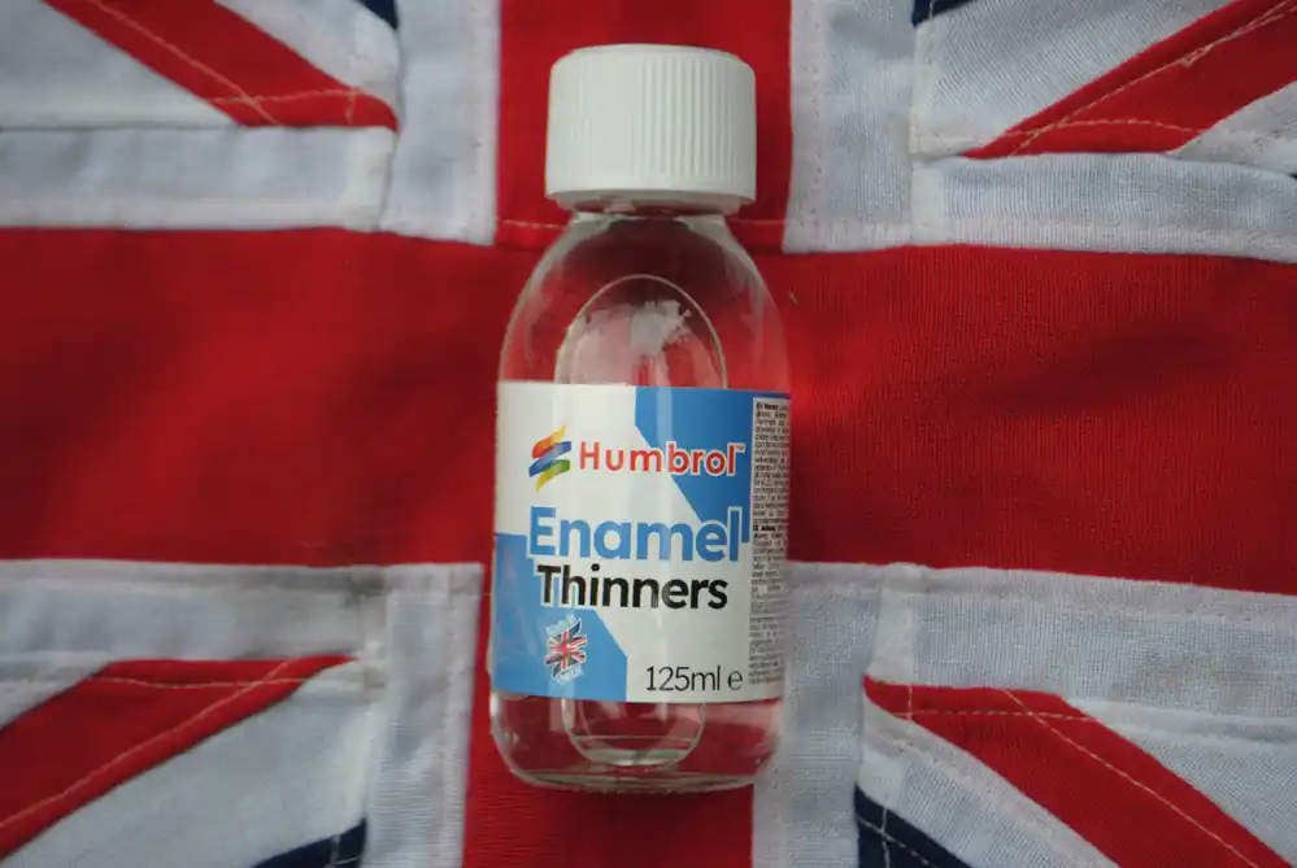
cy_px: 434
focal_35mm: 75
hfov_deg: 27.0
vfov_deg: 18.2
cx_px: 648
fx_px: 2706
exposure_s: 1/125
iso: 200
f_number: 5.6
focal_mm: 50
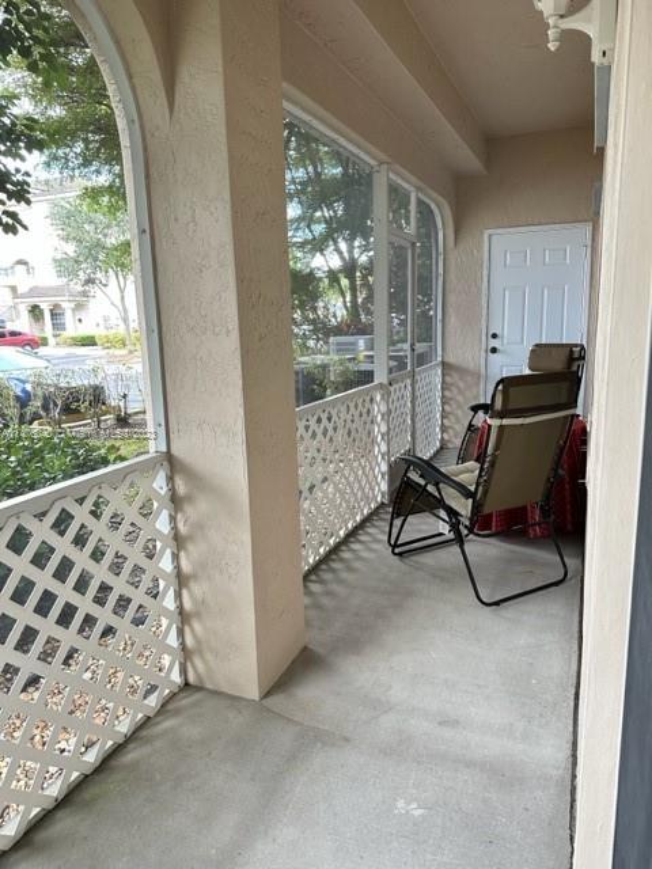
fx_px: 603
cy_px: 434
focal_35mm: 24
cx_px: 326
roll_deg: +1.5
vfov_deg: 71.6
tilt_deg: -10.1
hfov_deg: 56.8
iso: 250
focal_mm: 6.86
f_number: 1.78
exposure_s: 1/106
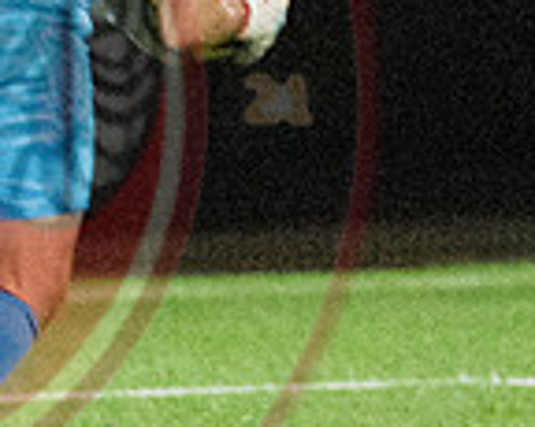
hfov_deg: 1.6
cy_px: 163
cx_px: -100
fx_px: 19241
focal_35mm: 1216
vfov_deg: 1.3
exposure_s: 1/1000
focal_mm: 160
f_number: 2.8
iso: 8000
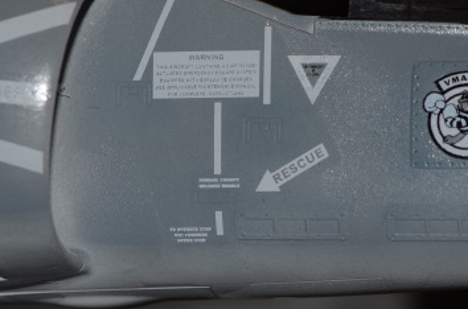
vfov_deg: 4.5
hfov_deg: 6.8
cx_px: 234
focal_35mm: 305
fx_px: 3954
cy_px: 76
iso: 100
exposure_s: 1/60
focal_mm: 90
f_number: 7.1
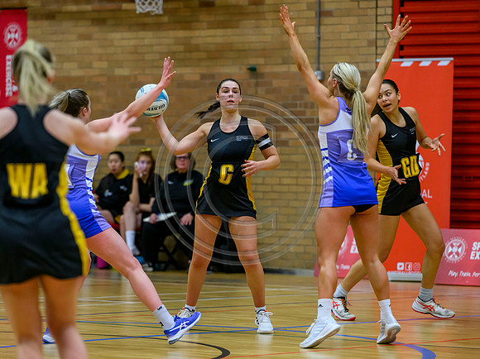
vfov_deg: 7.2
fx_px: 2862
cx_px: 209
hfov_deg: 9.6
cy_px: 178
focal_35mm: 207
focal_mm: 190
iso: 5000
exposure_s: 1/1000
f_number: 3.5
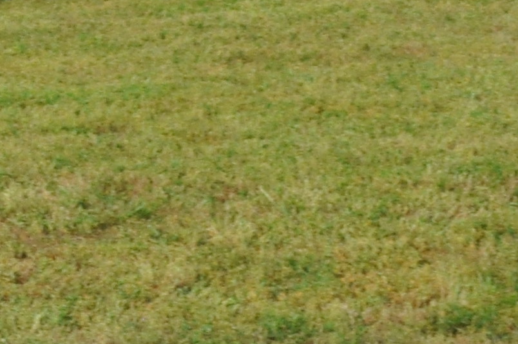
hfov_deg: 6.1
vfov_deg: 4.1
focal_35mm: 336
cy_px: -176
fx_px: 4829
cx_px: -330
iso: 1600
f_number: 18
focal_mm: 42
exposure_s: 1/320
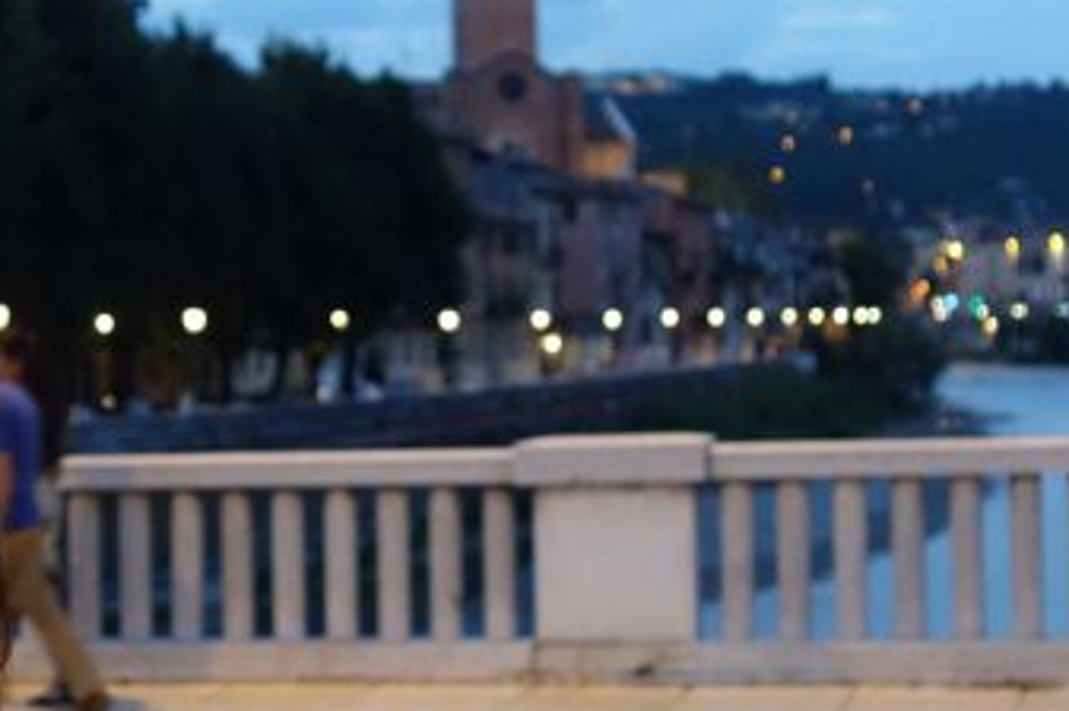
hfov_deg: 19.6
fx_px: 3085
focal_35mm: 104
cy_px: 294
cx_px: 358
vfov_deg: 13.1
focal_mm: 13.09
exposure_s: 1/25
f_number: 2.8
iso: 800
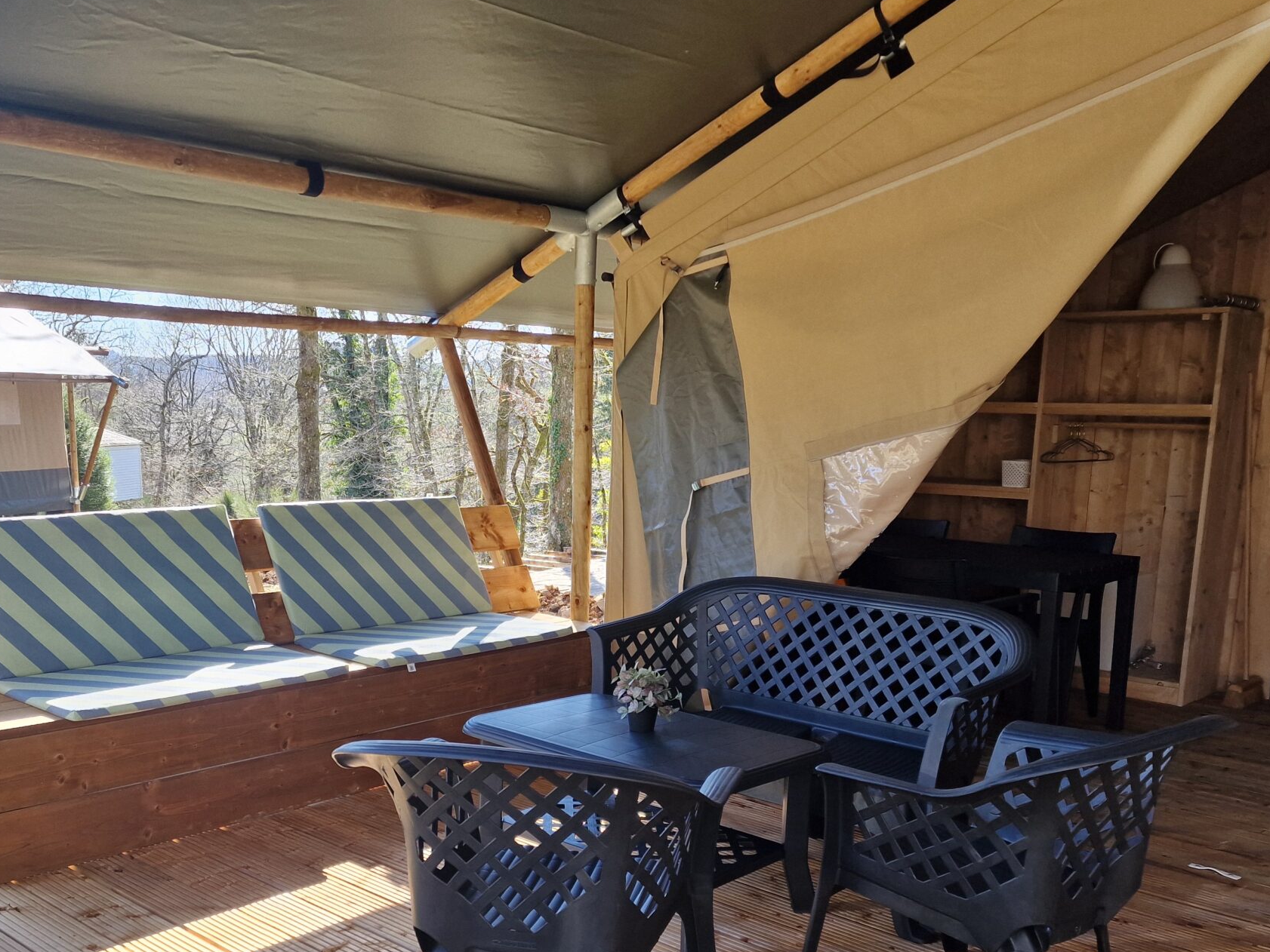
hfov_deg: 52.6
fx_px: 1284
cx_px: 621
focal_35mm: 35
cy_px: 665
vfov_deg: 40.0
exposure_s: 1/180
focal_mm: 6.4
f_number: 1.8
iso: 50
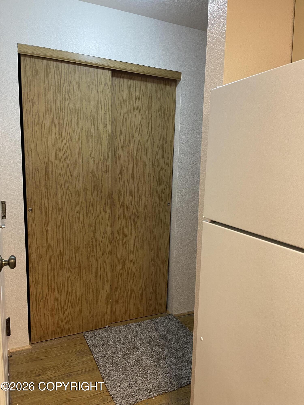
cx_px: 152
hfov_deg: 53.1
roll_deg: -0.7
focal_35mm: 26
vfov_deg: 67.3
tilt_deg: -8.2
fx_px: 304
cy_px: 202
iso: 200
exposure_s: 1/60
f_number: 1.6
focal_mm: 5.1
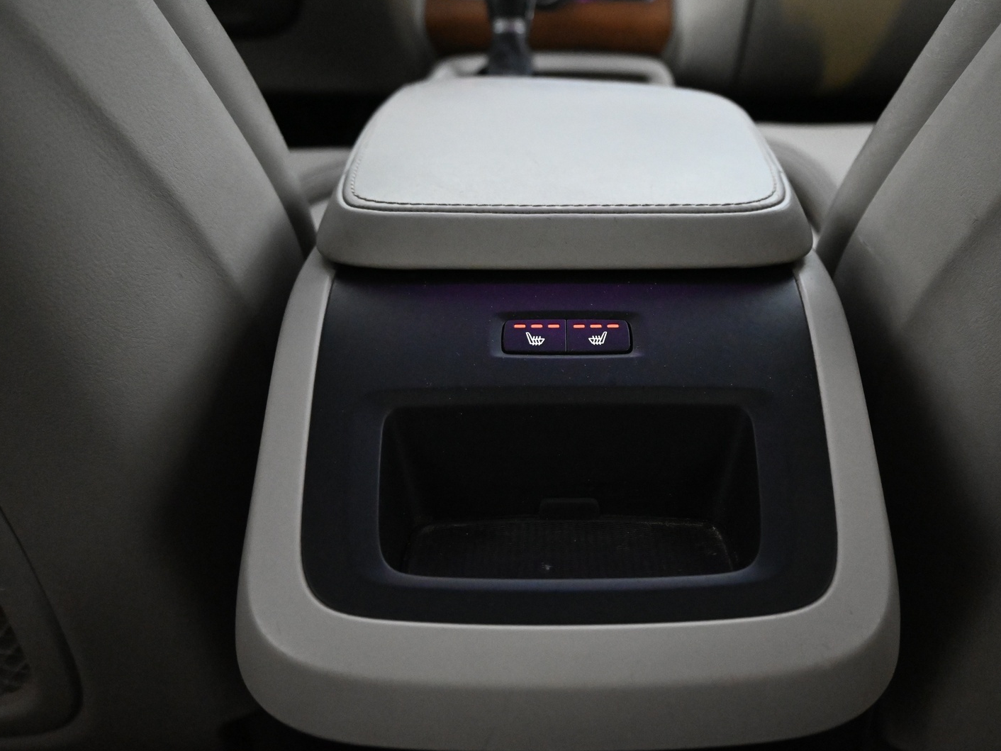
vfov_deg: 43.8
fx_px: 933
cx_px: 569
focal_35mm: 32
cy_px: 380
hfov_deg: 56.2
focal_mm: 19.5
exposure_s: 1/30
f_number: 3.8
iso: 6400
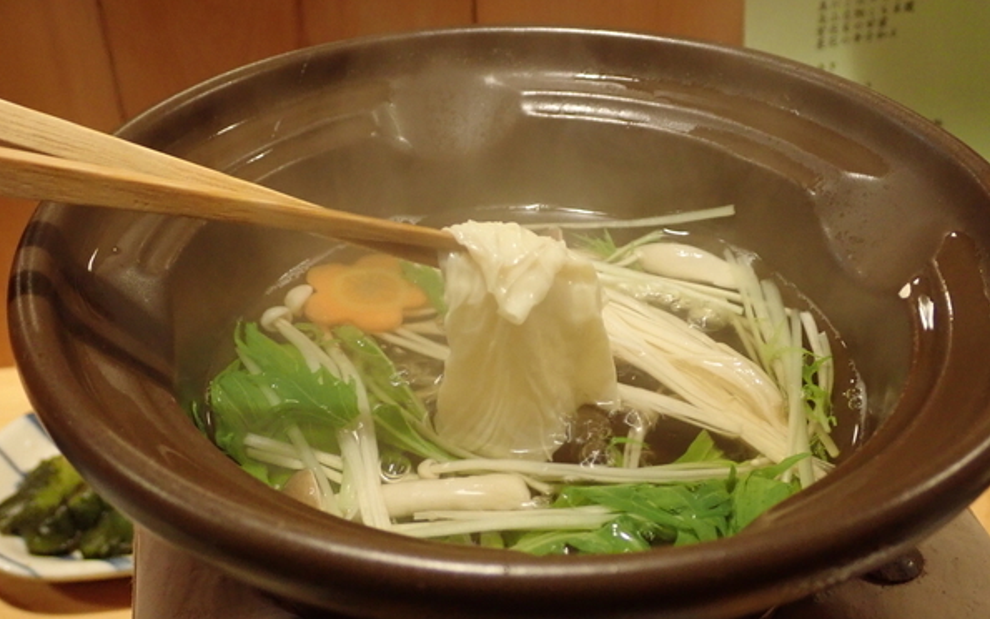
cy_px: 301
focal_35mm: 46
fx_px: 1241
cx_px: 494
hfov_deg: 43.5
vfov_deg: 28.0
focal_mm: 7.86
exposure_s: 1/25
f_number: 2.9
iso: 800
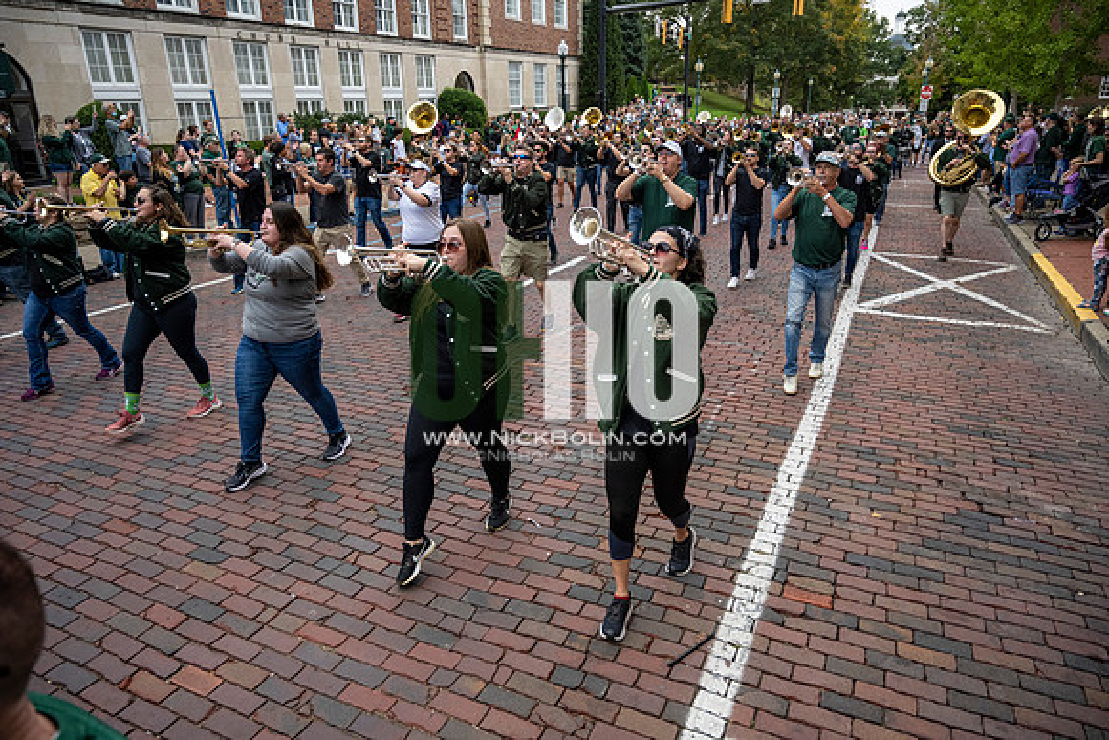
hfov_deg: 73.7
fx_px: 739
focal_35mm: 24
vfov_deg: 53.2
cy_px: 370
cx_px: 554
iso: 1000
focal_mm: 24
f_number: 4
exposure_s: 1/1600
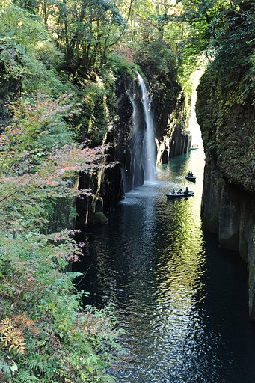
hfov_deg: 27.0
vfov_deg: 39.6
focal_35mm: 50
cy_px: 192
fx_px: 532
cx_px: 128
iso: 1250
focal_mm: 50
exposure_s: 1/25
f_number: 8
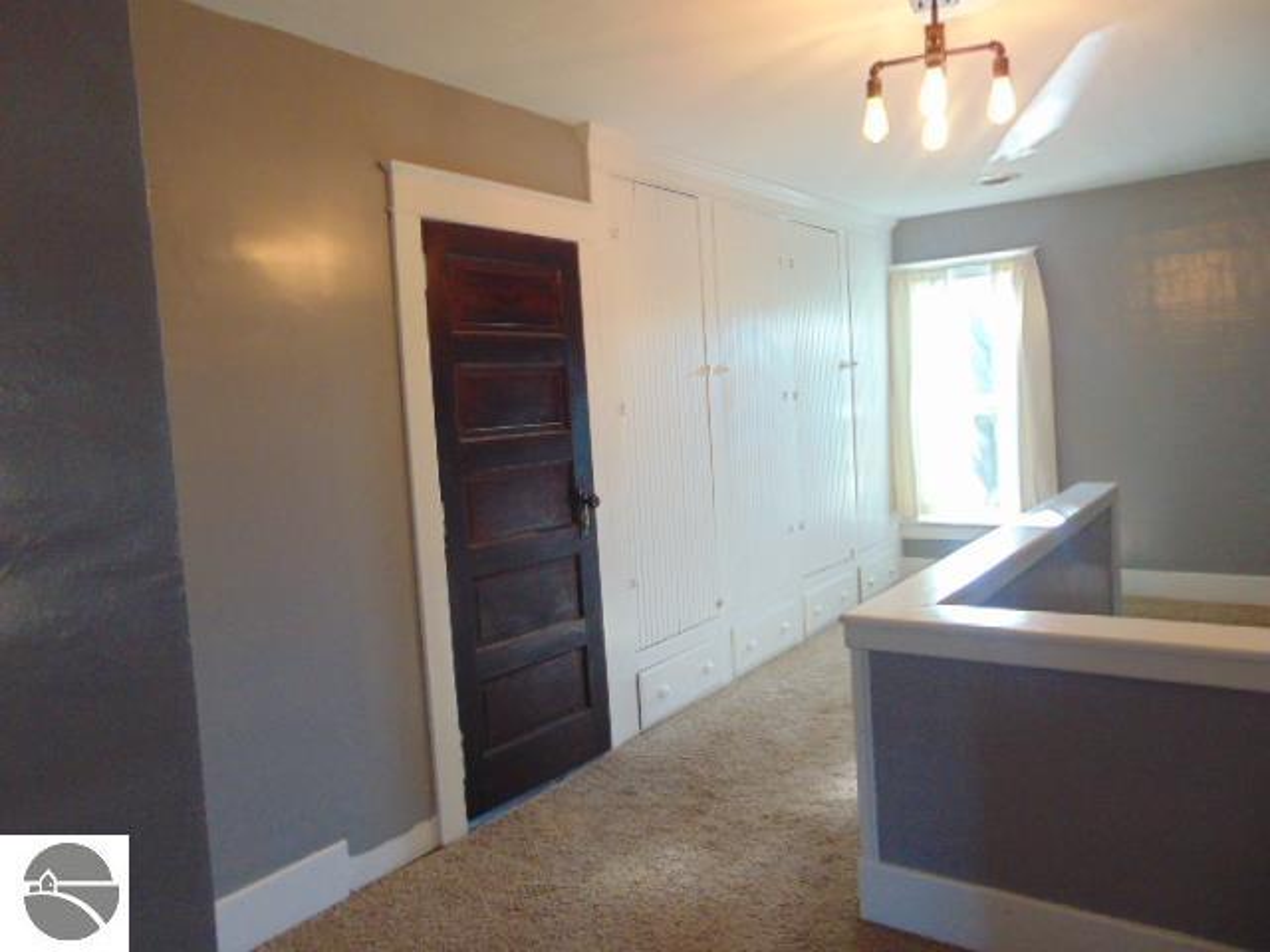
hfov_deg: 69.4
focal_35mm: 25
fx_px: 917
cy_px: 476
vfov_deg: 54.9
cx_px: 635
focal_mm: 4.5
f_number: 3
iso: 250
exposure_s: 1/30
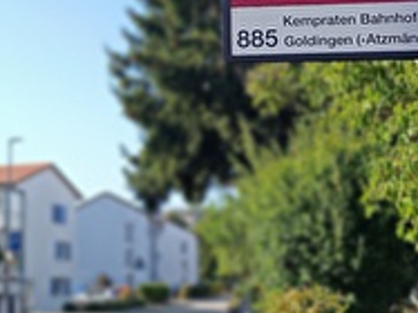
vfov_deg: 19.1
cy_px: 123
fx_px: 929
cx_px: 49
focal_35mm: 77
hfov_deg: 24.7
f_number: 1.79
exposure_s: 1/249
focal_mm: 4.71
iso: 50
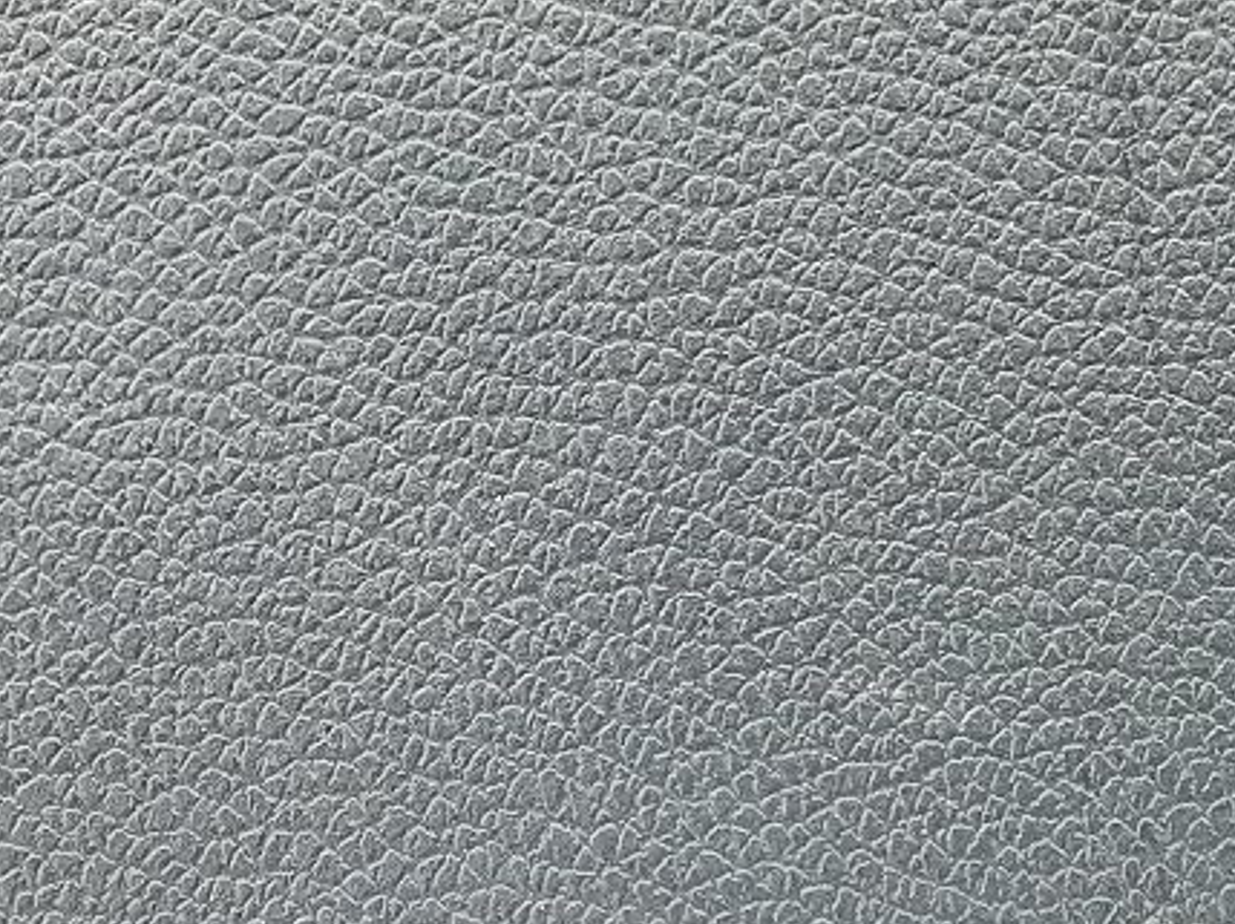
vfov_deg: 19.4
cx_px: 918
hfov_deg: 27.4
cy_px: 1195
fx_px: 2495
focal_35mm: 70
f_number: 2
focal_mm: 4.6
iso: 400
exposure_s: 1/33
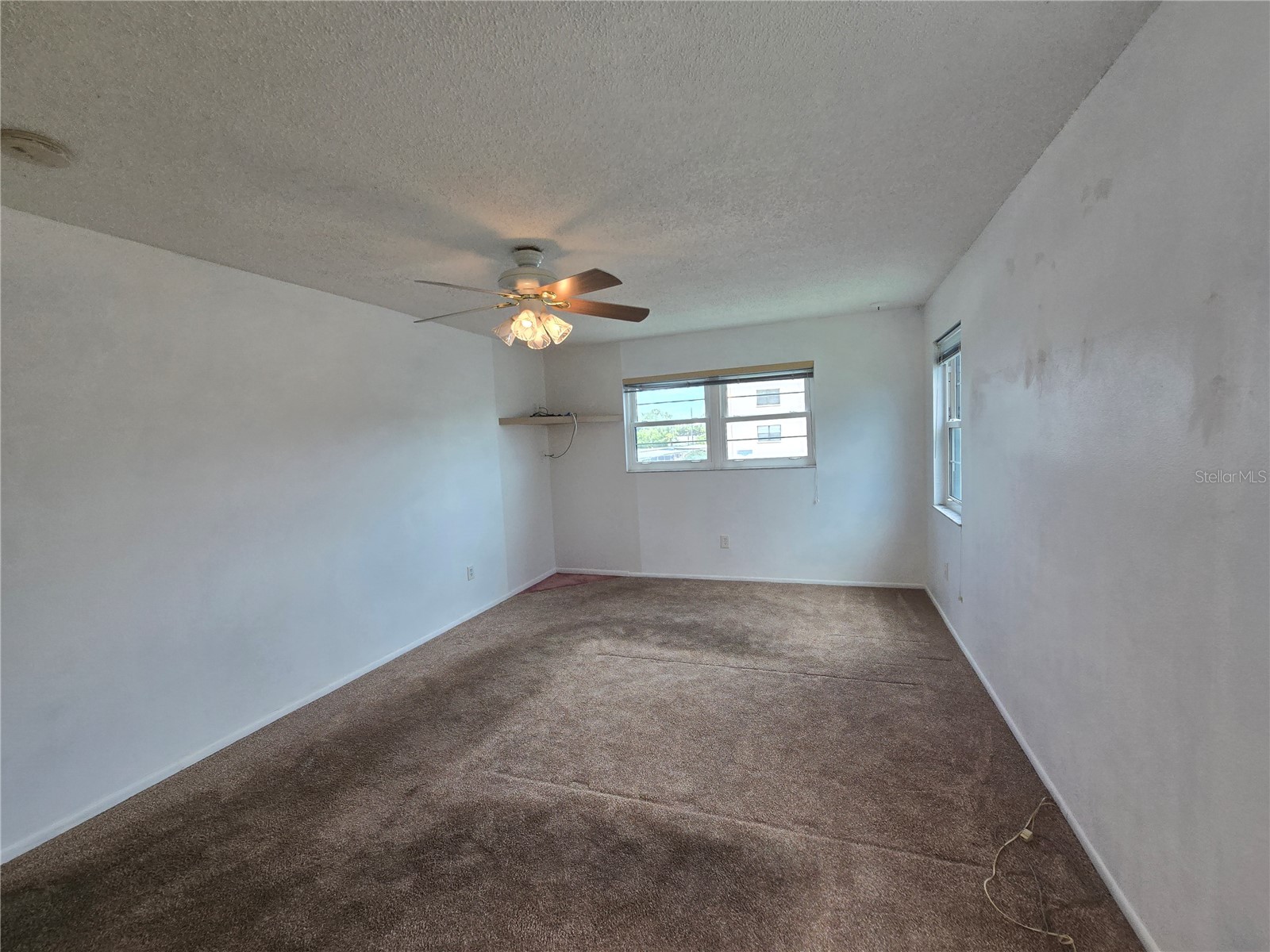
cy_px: 476
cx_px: 635
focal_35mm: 13
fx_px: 477
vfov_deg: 89.9
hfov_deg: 106.2
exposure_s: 1/120
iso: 80
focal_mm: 2.2
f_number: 2.2
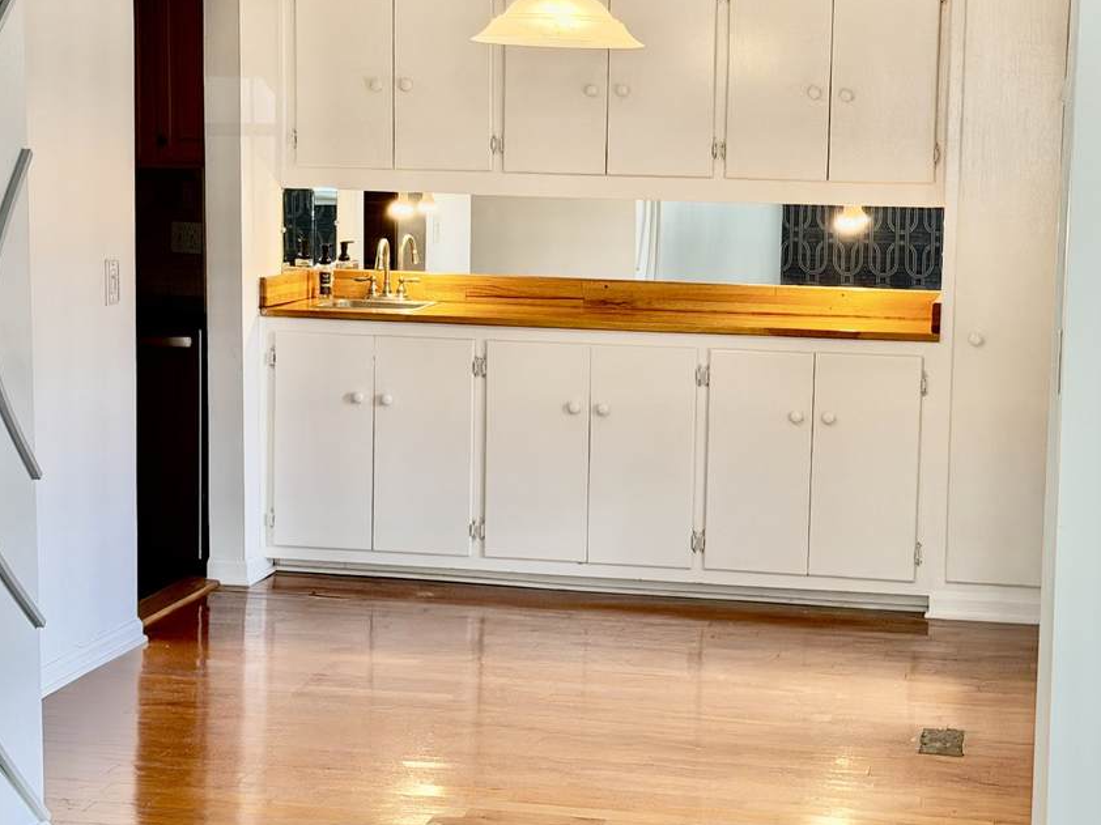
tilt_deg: -7.1
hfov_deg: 26.6
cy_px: 431
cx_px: 643
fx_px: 2321
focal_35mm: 73
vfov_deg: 20.2
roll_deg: -1.8
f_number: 1.78
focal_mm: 6.76
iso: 125
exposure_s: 1/120
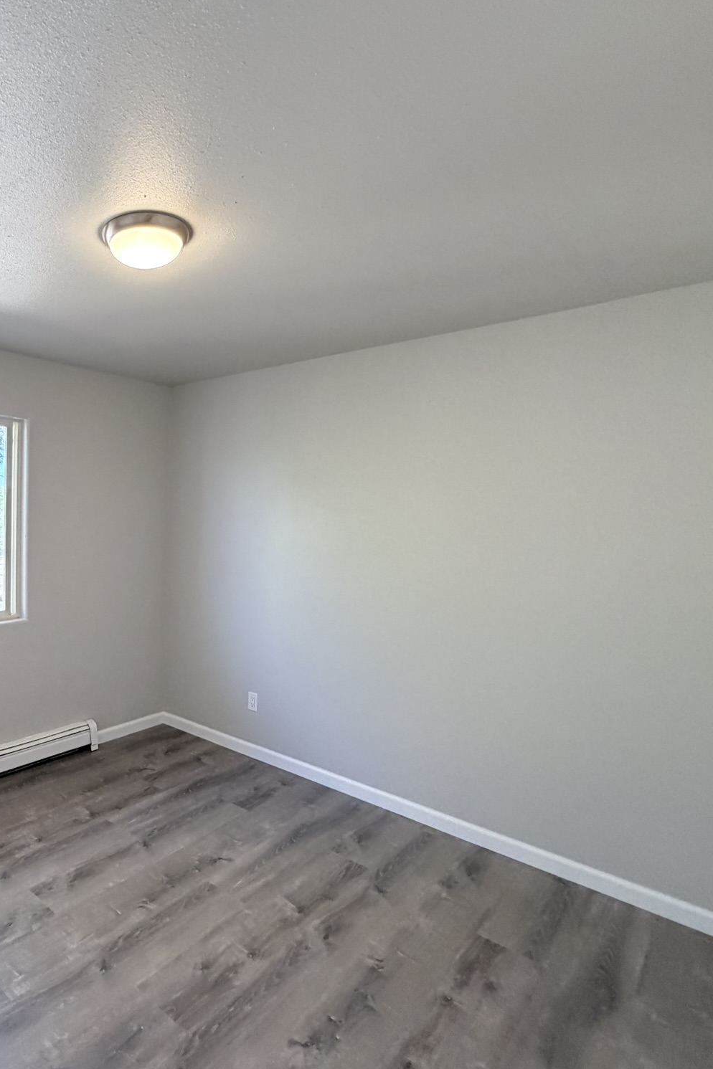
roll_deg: -1.9
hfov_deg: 56.9
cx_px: 133
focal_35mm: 20
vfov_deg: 84.0
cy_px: 543
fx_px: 594
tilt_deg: -3.8
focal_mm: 2.22
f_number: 2.2
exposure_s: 1/120
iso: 320
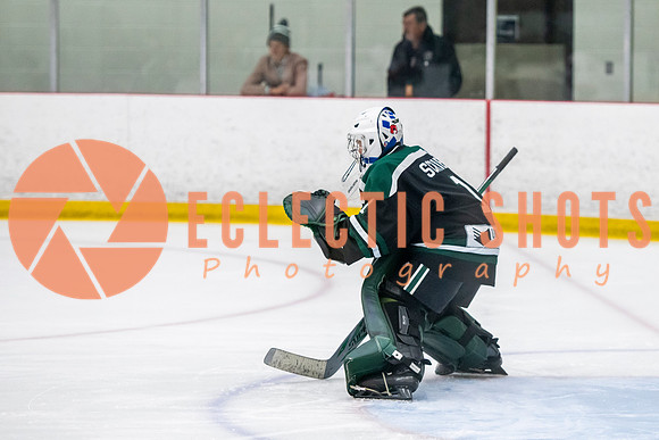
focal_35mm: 177
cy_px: 187
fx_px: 3235
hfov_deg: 11.6
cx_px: 411
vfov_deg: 7.8
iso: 3200
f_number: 3.2
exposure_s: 1/640
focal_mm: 120
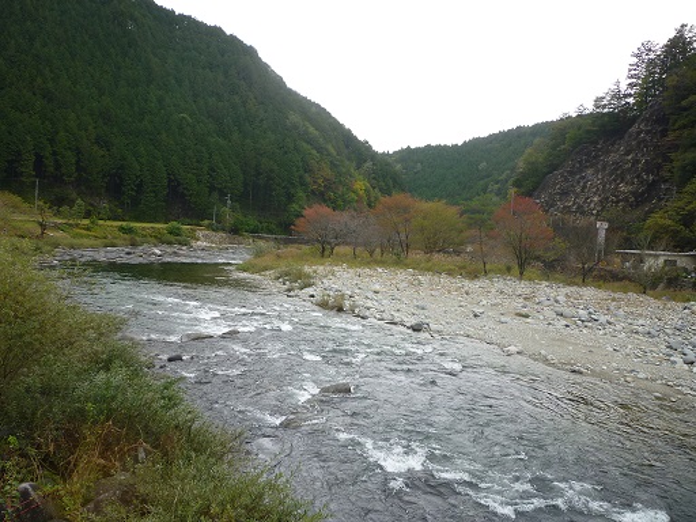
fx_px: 583
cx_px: 348
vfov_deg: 48.2
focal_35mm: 29
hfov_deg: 61.7
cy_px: 261
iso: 80
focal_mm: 5.2
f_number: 3.3
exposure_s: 1/250
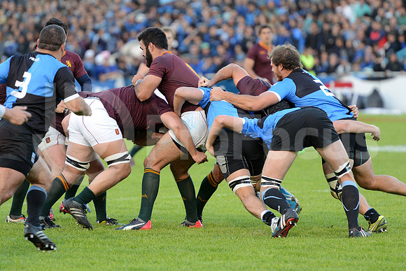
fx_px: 3046
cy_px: 136
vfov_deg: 5.1
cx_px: 203
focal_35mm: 270
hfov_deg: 7.6
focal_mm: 270
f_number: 4
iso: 2000
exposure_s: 1/500
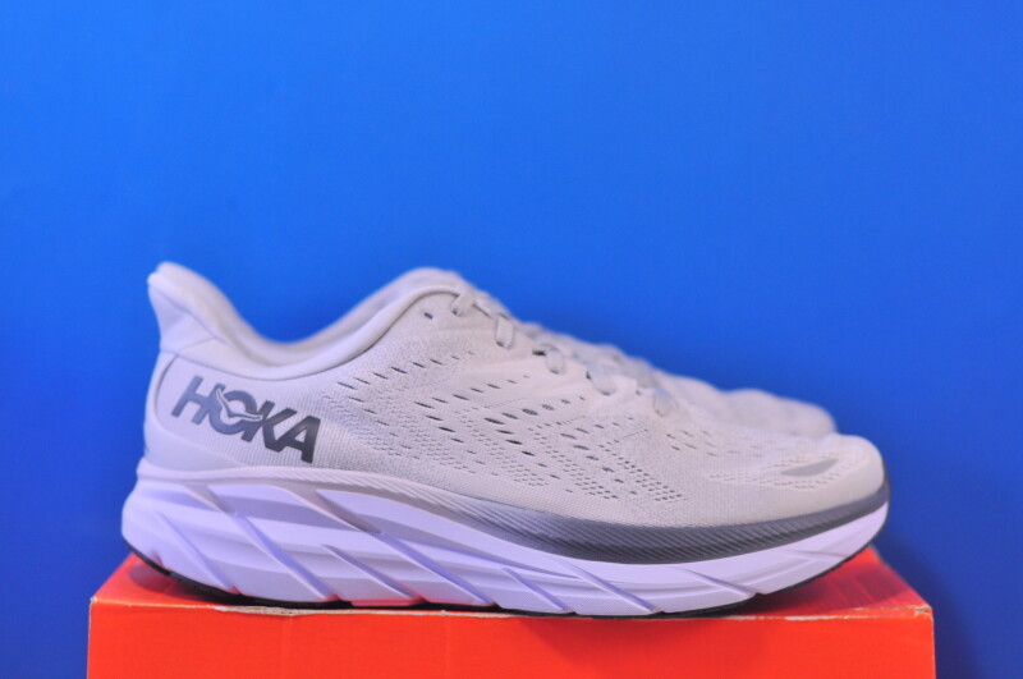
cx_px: 512
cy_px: 340
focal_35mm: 75
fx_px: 2128
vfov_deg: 18.1
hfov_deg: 27.0
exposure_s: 1/320
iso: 250
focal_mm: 50
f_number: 2.5
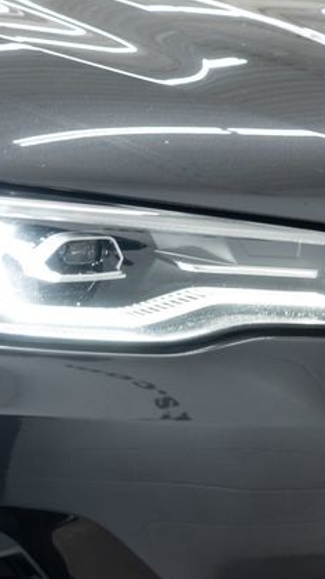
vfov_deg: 31.4
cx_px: 7
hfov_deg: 17.6
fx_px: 1027
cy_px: 286
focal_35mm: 67
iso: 320
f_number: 3.2
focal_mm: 28
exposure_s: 1/40
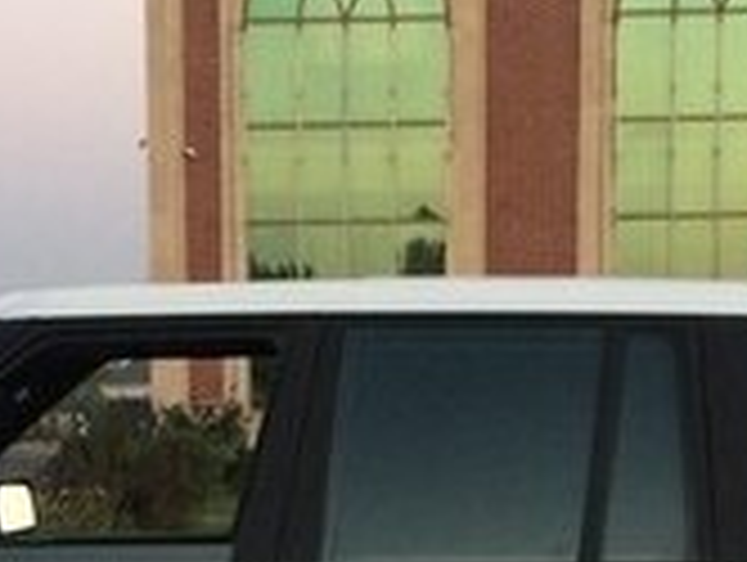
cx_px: 284
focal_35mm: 115
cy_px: 776
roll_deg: +3.2
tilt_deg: -7.5
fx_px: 2485
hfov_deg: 17.1
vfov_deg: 12.4
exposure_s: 1/33
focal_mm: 4.15
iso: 125
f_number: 2.2
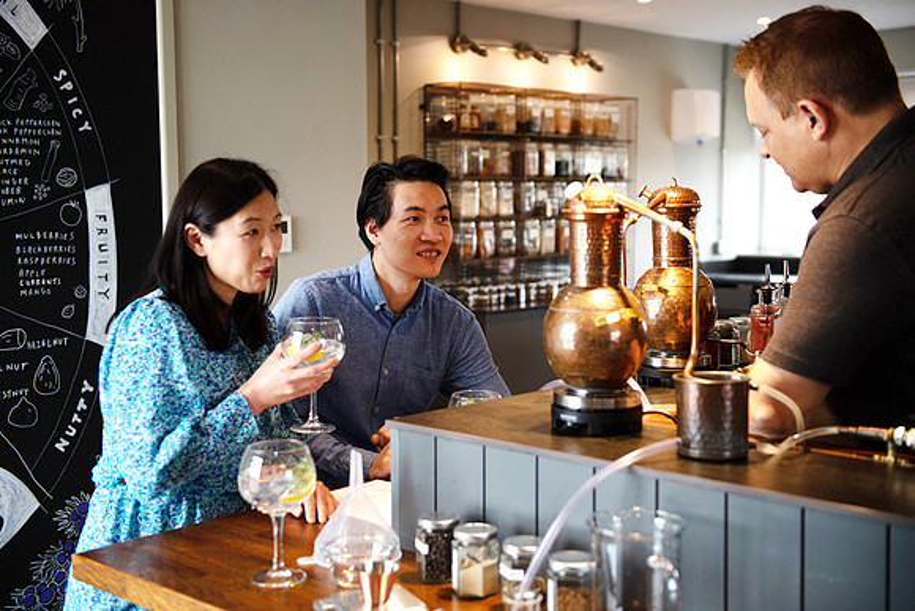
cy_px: 306
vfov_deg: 28.1
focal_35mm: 48
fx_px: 1220
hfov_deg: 41.1
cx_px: 458
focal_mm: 48
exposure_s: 1/250
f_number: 2.8
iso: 400
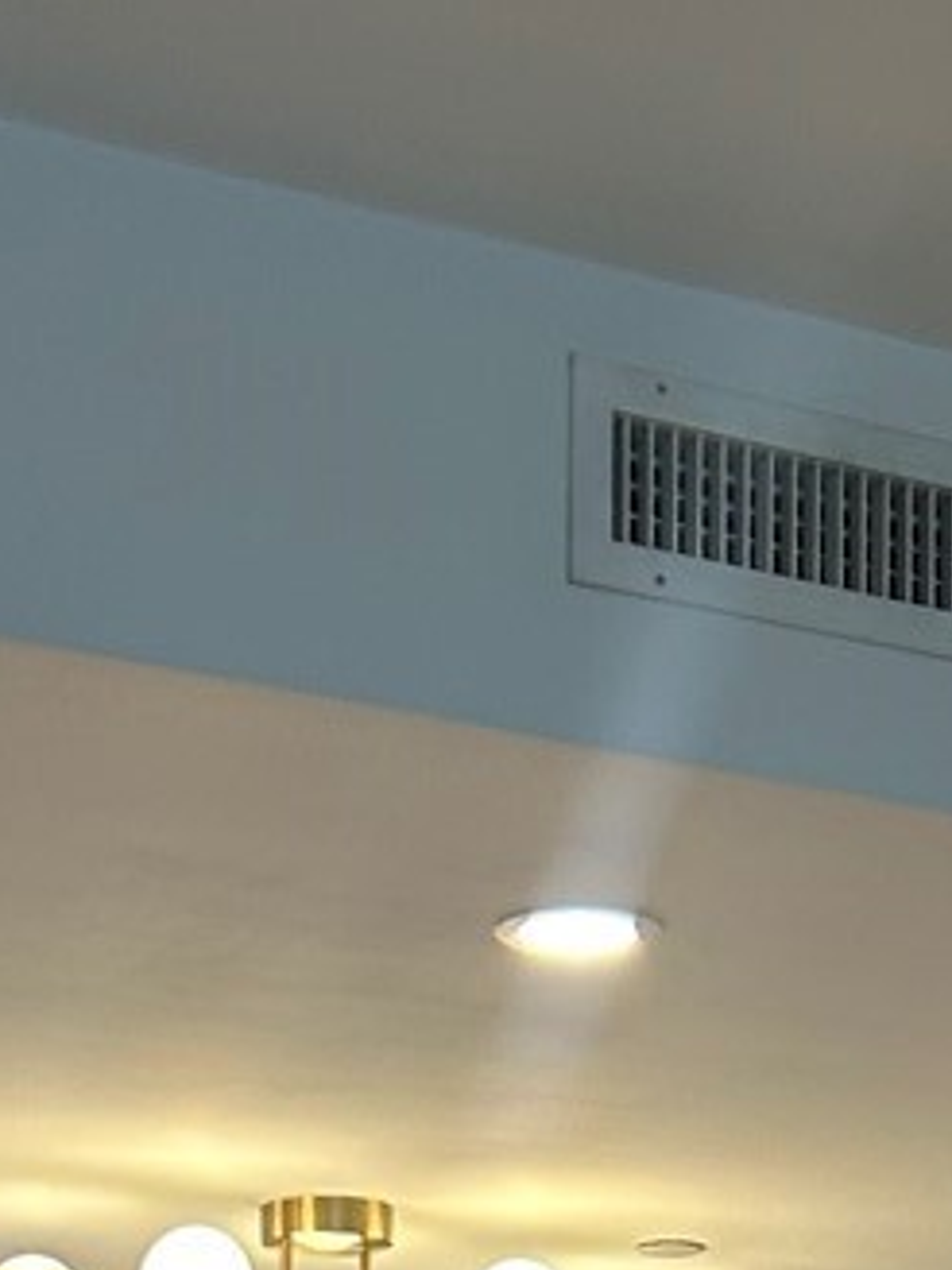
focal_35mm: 127
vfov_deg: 13.5
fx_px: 4657
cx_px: 321
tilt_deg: -4.1
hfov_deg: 11.7
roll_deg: +0.8
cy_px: 2463
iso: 64
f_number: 1.5
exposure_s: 1/120
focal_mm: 5.7
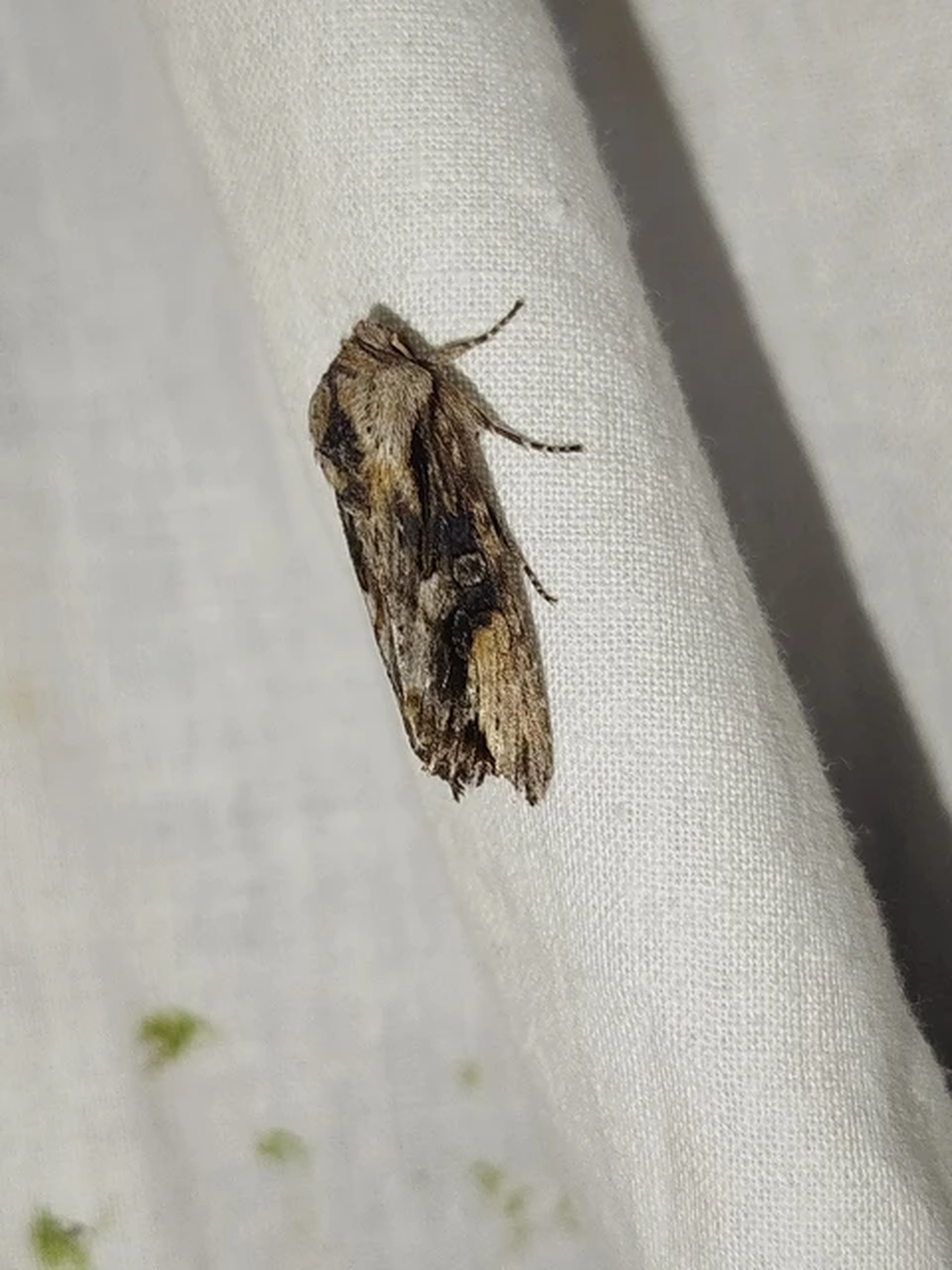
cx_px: 476
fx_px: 2273
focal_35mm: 62
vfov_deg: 31.2
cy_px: 635
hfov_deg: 23.7
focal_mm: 5.31
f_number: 1.7
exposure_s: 1/50
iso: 80
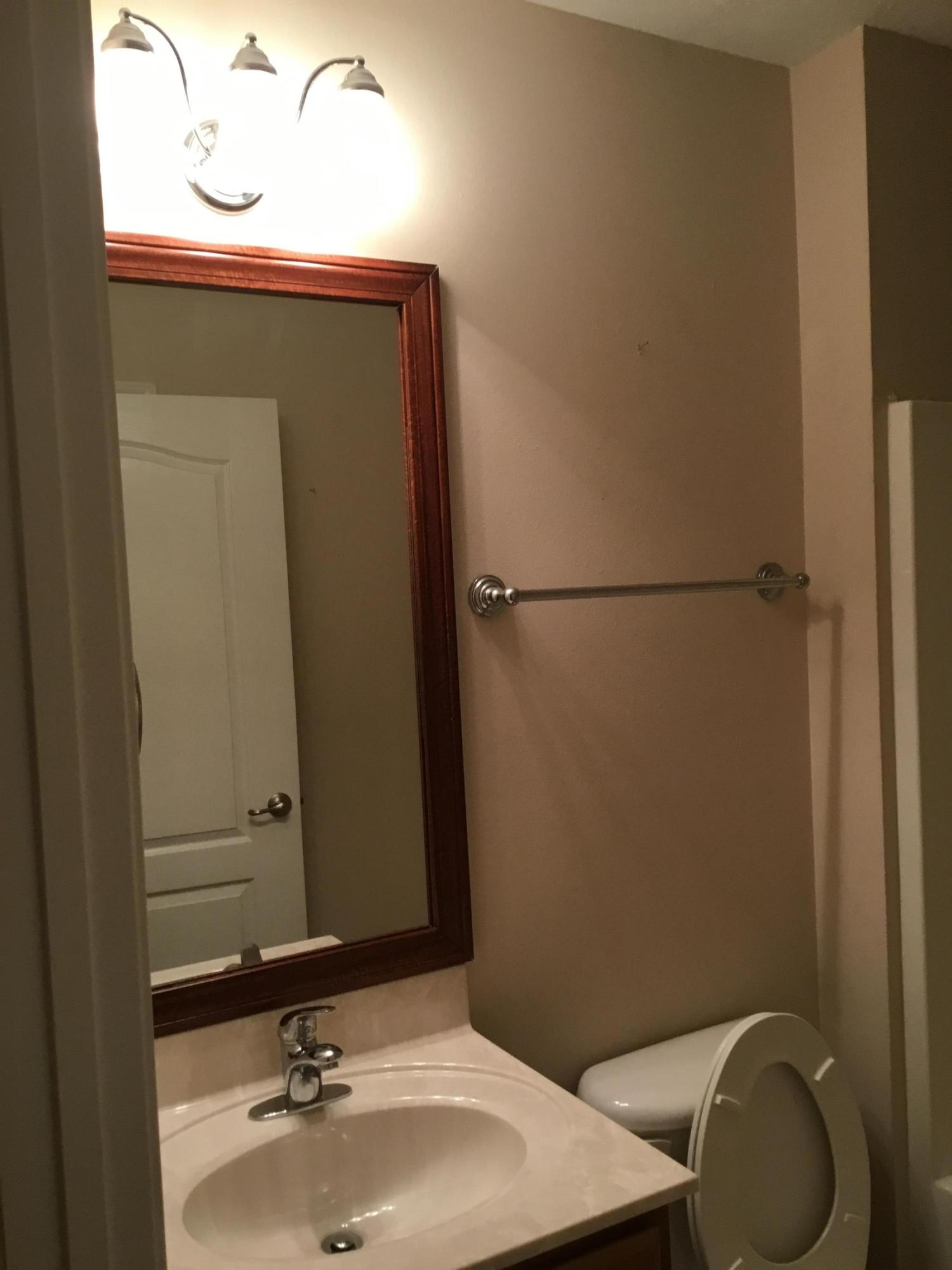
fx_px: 1137
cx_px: 476
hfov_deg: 45.4
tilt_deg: -2.7
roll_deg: +4.9
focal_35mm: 31
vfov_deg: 58.4
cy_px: 635
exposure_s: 1/33
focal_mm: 3.3
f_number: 2.4
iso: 80
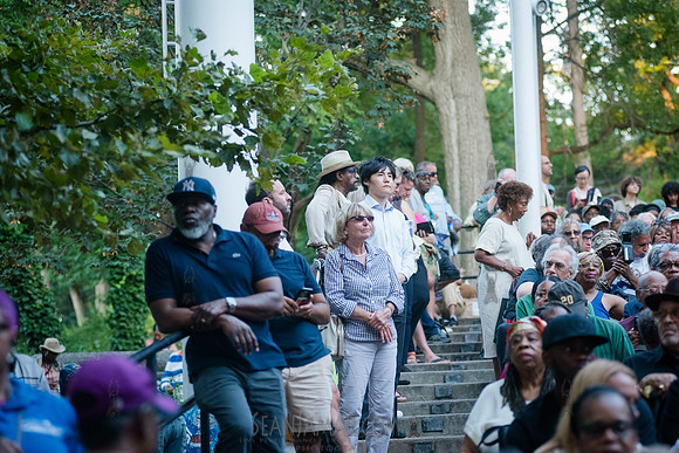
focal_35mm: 105
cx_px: 340
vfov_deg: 13.0
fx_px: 1981
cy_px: 226
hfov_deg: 19.5
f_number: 3.5
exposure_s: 1/500
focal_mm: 105
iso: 4000
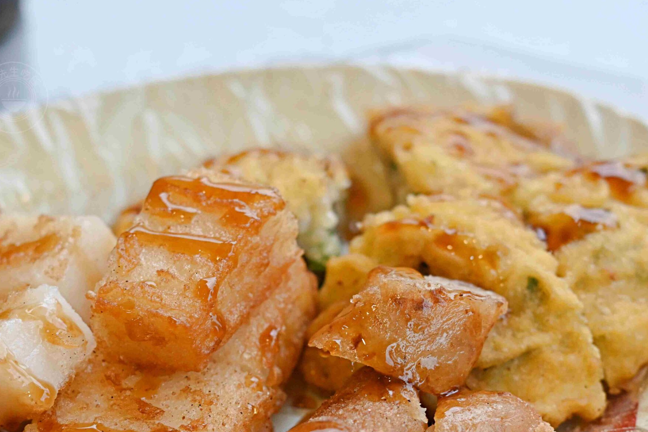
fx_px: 1962
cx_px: 272
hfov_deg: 18.7
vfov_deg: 12.5
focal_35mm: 109
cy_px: 304
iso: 360
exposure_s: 1/200
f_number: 3.2
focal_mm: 50
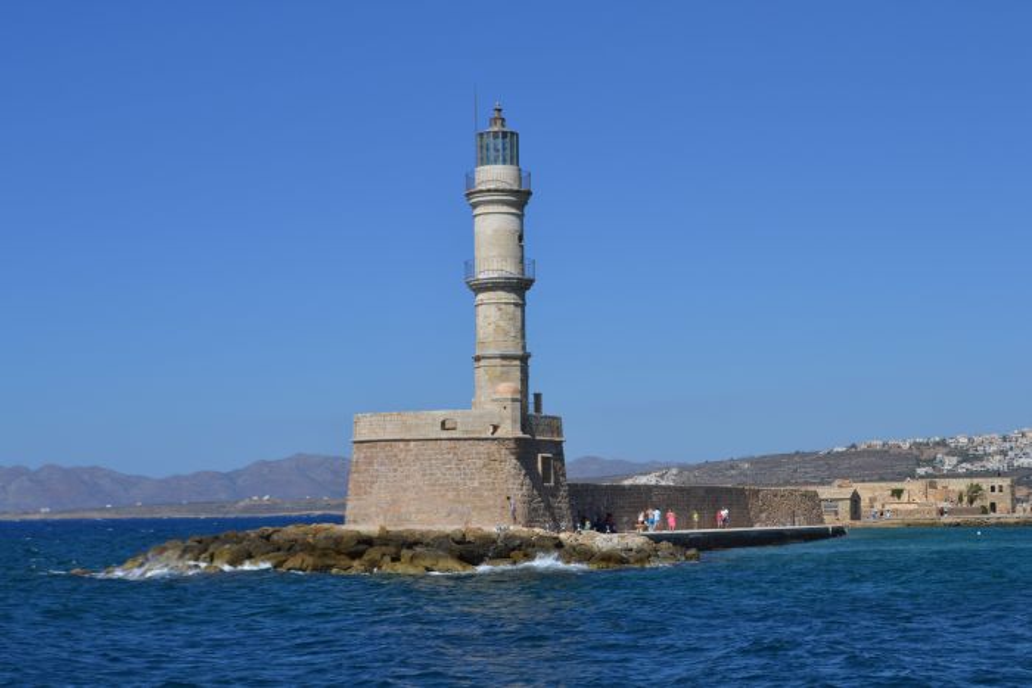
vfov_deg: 20.6
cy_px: 344
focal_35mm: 66
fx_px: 1892
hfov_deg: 30.5
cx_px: 516
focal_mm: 44
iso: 100
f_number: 10
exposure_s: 1/400
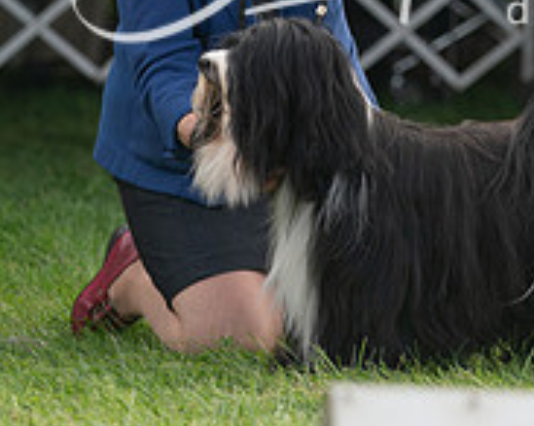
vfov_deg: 3.1
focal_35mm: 500
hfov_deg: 3.9
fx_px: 7894
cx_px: 426
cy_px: 85
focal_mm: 168
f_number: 3.5
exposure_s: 1/1600
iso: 400
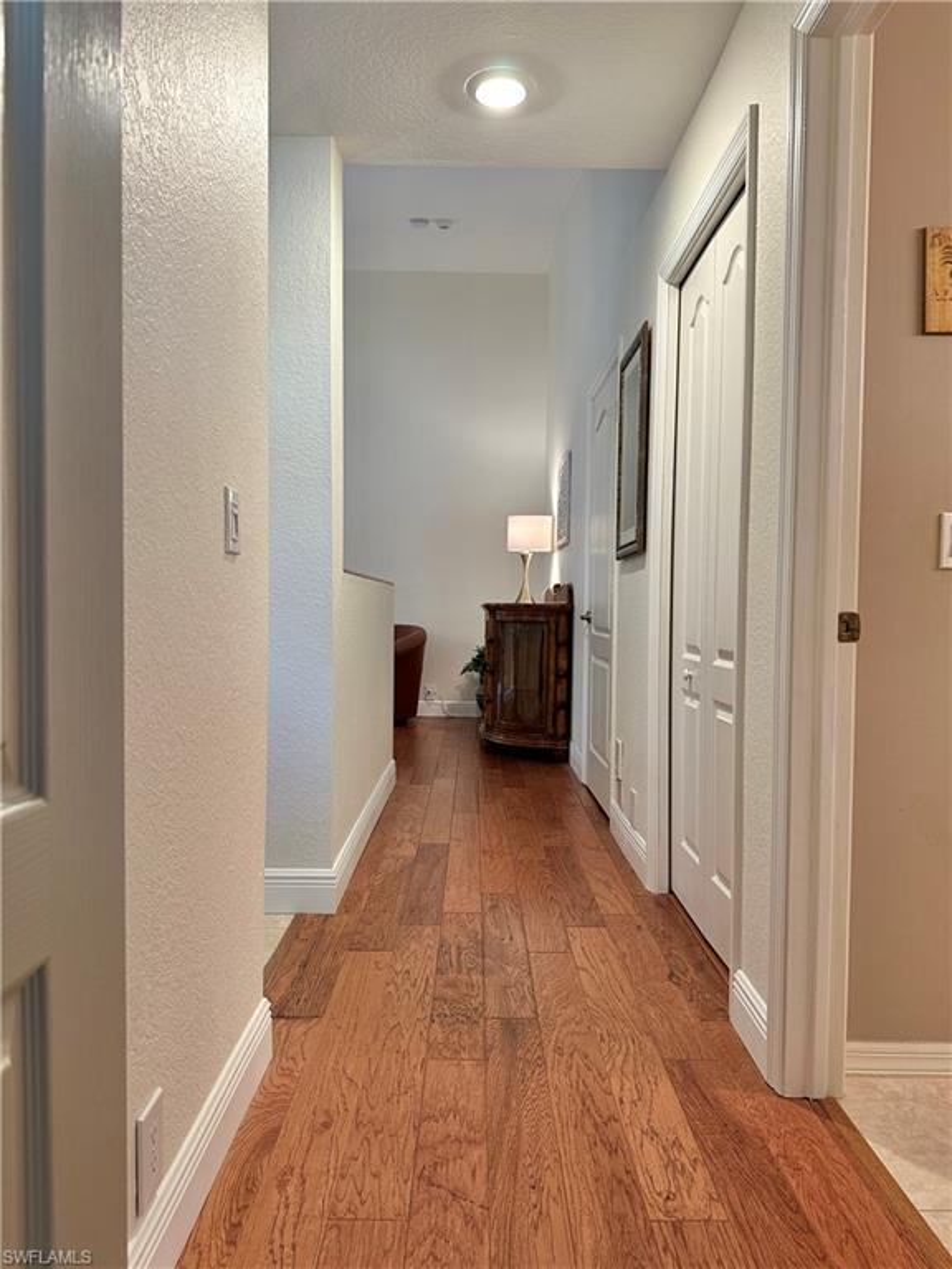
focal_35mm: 24
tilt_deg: -0.9
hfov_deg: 56.8
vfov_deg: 71.6
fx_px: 880
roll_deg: -1.4
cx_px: 476
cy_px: 634
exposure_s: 1/60
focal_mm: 6.86
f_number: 1.78
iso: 160
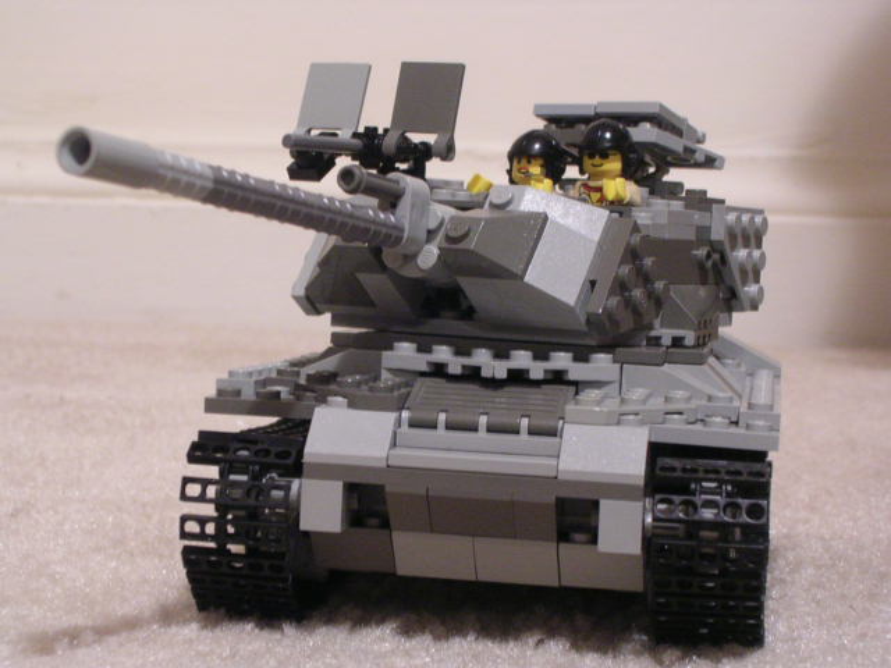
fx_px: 2214
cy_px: 334
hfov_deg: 22.8
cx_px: 446
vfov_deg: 17.2
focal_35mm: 86
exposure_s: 1/1.4
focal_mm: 13
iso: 400
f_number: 4.1
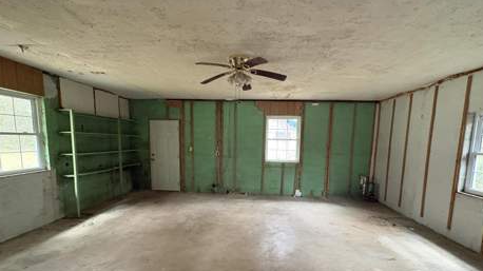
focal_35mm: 16
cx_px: 245
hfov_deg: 99.4
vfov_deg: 66.4
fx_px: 205
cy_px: 162
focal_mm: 2.22
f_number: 2.2
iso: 800
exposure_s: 1/60
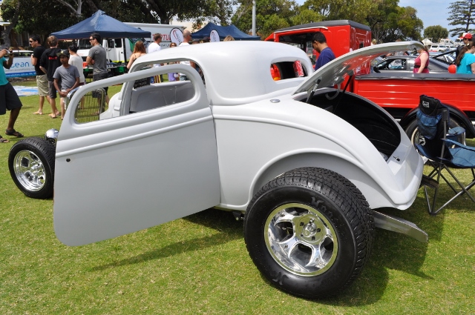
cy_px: 158
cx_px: 238
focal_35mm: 30
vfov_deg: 43.5
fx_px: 395
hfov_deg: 62.0
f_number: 13
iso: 500
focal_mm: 20
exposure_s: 1/640
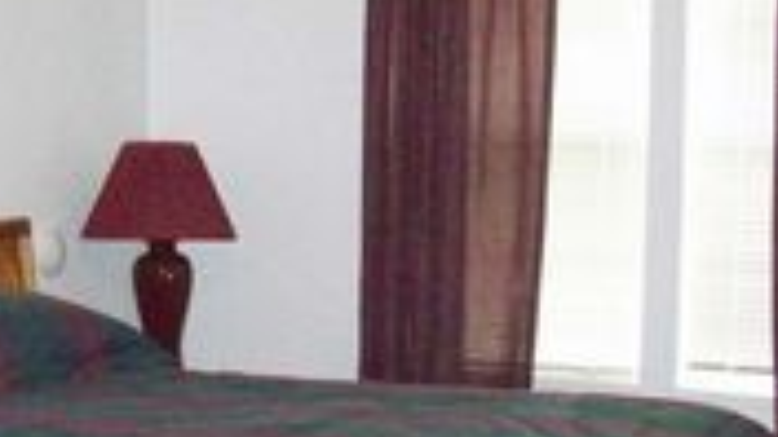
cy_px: 358
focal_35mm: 82
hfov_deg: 25.2
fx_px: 1692
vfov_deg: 14.6
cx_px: 102
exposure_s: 1/128
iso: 800
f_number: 2.7
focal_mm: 6
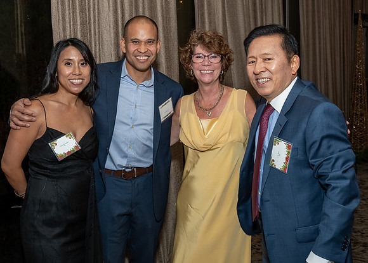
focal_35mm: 43
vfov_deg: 32.7
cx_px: 167
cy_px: 108
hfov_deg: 44.7
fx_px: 447
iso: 500
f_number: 6.3
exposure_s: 1/250
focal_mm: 22
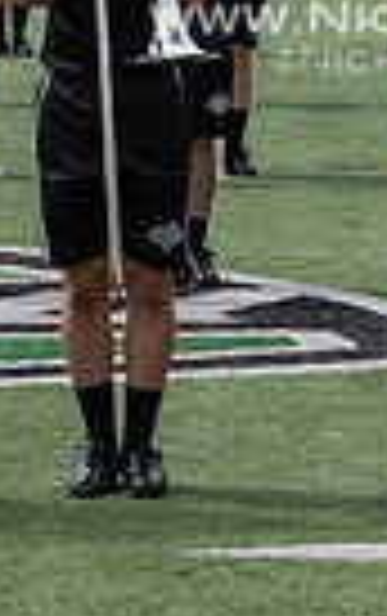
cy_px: -142
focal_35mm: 298
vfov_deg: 7.0
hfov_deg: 4.4
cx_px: 459
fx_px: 5013
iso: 200
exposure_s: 1/1600
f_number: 5
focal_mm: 69
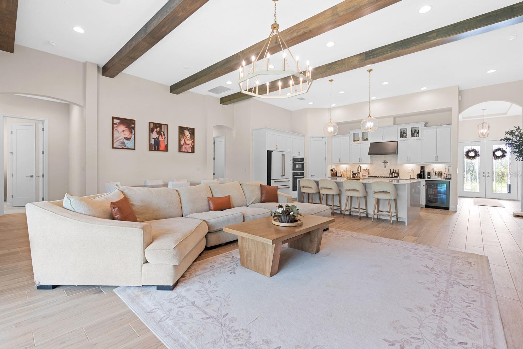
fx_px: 232
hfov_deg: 96.7
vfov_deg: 73.8
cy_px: 174
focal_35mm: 16
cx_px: 262
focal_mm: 16
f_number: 8
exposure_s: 1/1.25
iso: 200
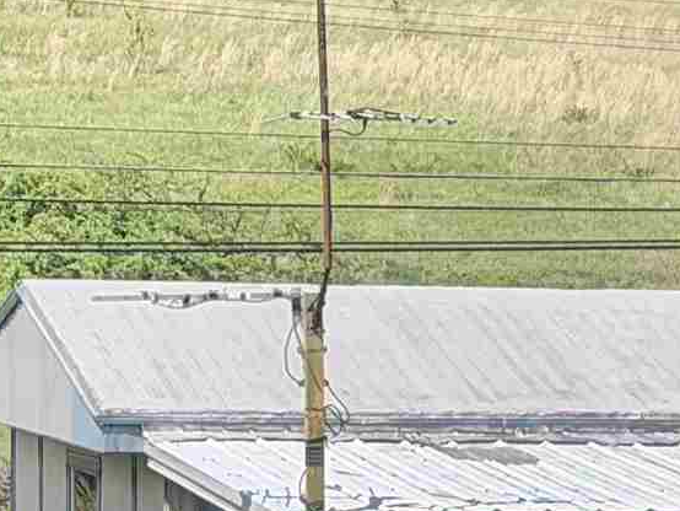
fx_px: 5228
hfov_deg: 6.9
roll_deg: -1.3
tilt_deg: -4.0
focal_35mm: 266
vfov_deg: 5.6
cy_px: 585
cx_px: 1754
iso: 64
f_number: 1.78
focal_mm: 6.76
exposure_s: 1/4587
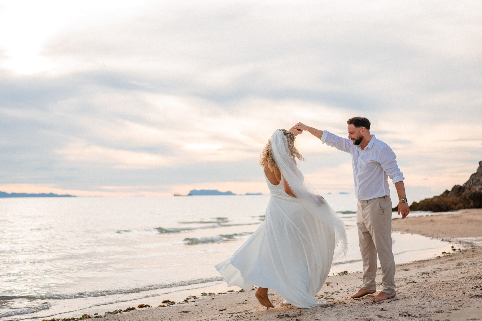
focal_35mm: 53
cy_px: 160
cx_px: 241
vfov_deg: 25.4
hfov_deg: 37.4
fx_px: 713
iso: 100
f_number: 2
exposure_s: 1/400
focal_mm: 50
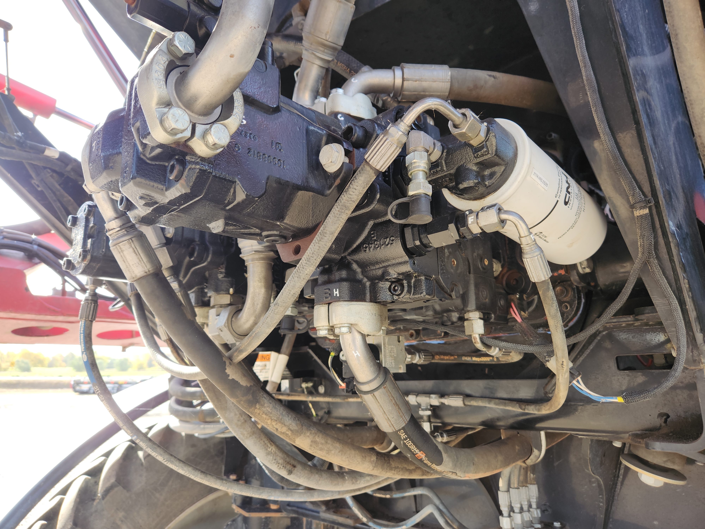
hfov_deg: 73.9
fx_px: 468
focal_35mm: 23
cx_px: 352
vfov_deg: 58.9
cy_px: 264
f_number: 1.8
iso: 32
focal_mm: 5.4
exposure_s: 1/180
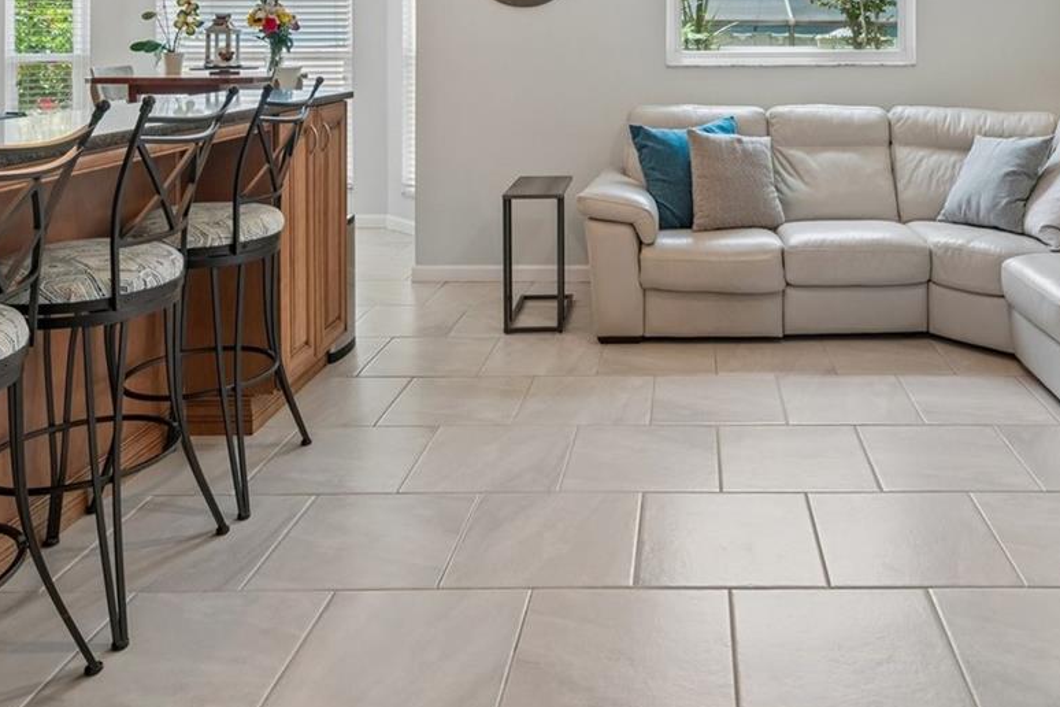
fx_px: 913
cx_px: 708
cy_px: 44
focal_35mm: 31
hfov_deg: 58.9
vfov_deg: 38.7
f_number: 8
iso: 800
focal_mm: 15
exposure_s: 1/60
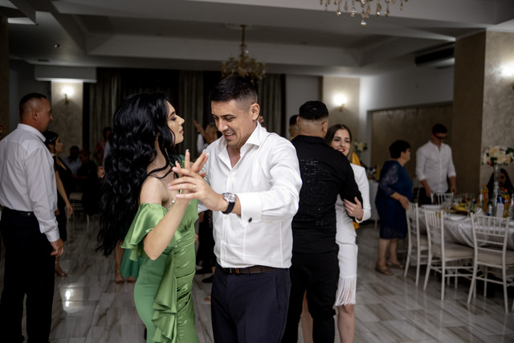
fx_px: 500
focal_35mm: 35
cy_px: 172
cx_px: 257
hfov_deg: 54.4
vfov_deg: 37.9
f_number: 1.4
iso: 640
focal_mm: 23
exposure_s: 1/200
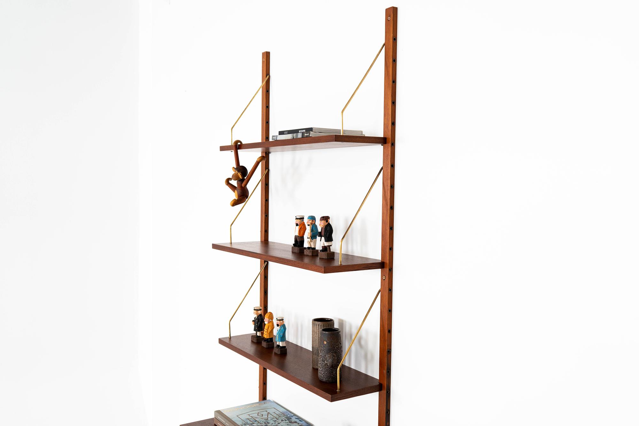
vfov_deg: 38.9
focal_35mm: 34
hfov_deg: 55.8
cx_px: 320
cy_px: 213
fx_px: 603
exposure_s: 1/30
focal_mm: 34
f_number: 4
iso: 500
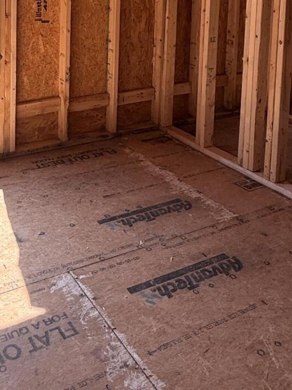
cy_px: 3
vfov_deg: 41.0
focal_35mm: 40
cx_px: 51
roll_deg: -2.2
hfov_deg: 34.6
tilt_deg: -5.8
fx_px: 450
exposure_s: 1/298
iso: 64
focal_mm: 2.22
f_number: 2.2
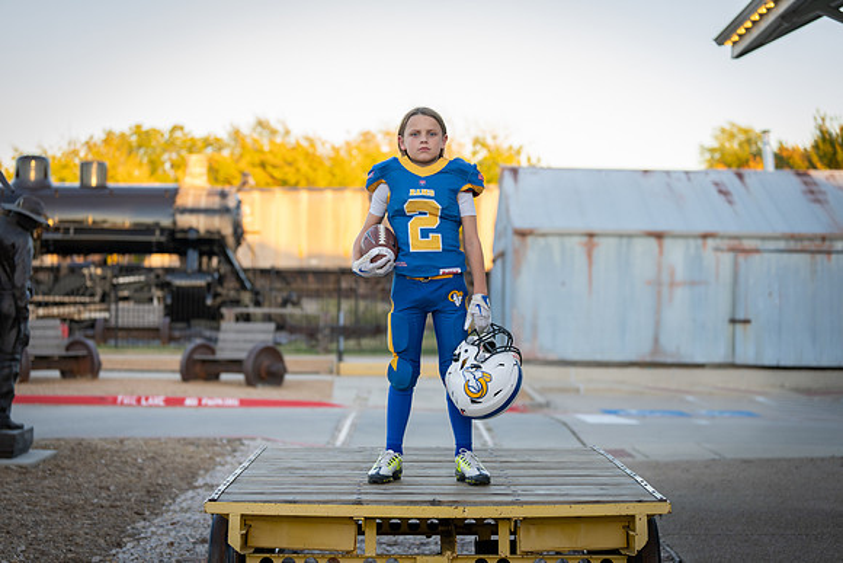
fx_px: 1656
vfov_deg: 19.3
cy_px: 282
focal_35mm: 71
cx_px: 422
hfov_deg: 28.6
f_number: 2.8
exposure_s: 1/320
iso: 320
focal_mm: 70
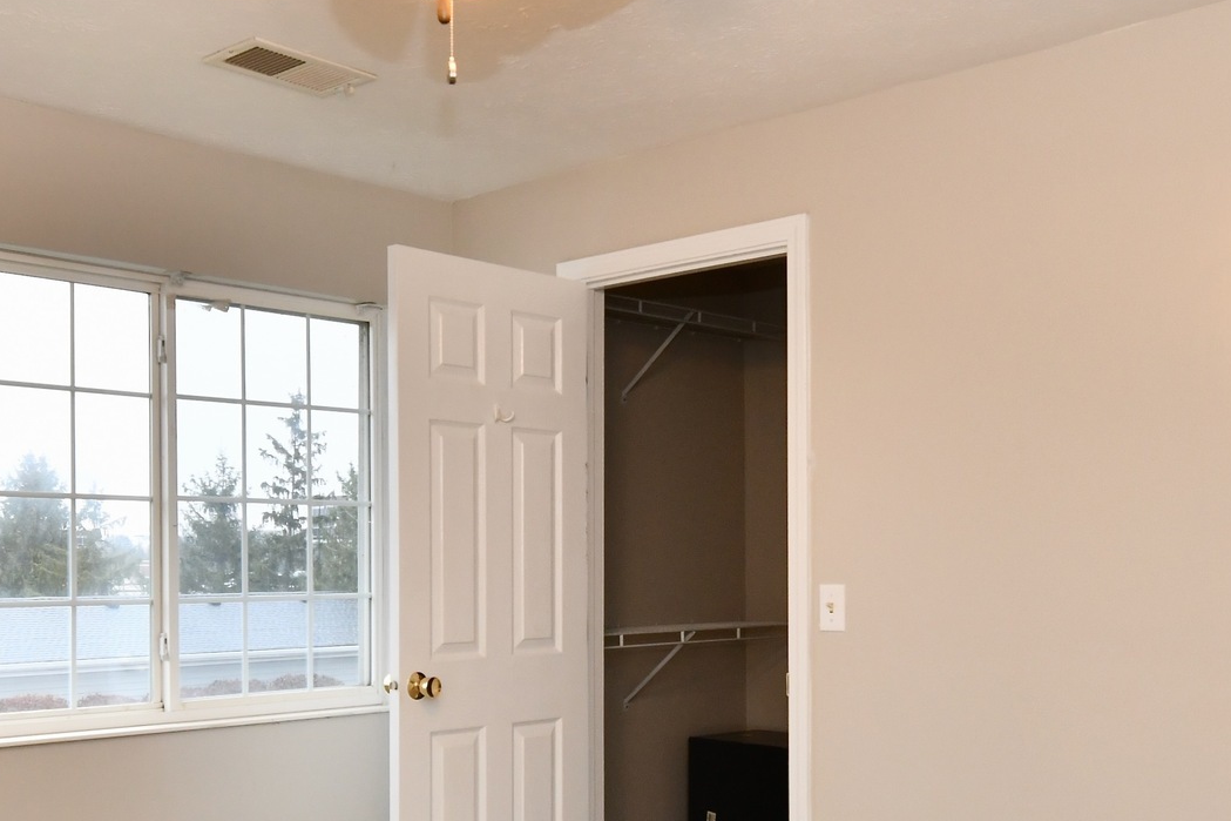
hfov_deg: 47.2
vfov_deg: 32.1
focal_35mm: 41
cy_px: 595
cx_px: 506
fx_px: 1402
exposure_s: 1/60
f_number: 6.3
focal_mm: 14
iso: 640
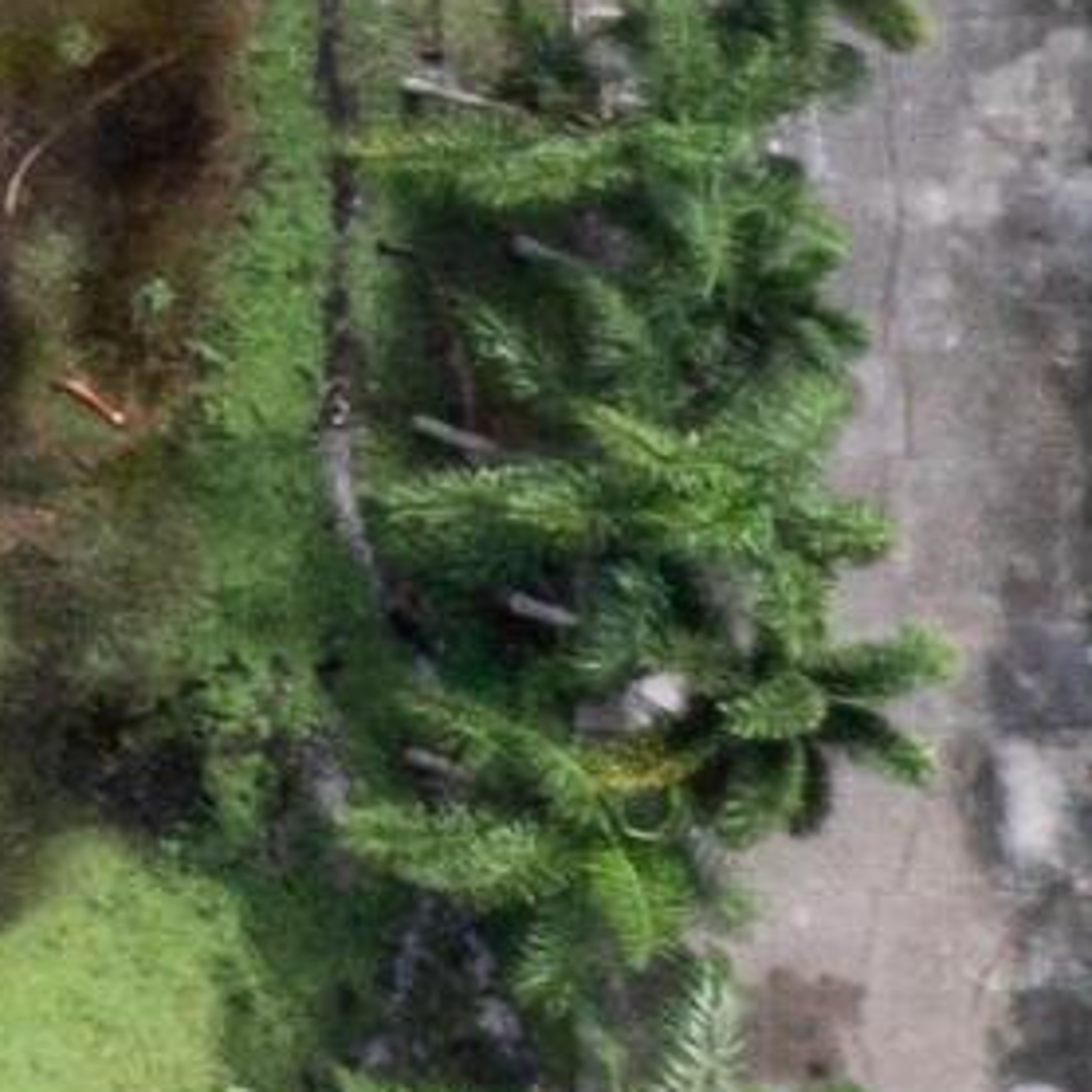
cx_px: -4631
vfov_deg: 6.6
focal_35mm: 257
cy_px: -1088
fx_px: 9172
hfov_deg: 5.2
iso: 100
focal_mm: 10.26
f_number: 8
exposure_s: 1/200
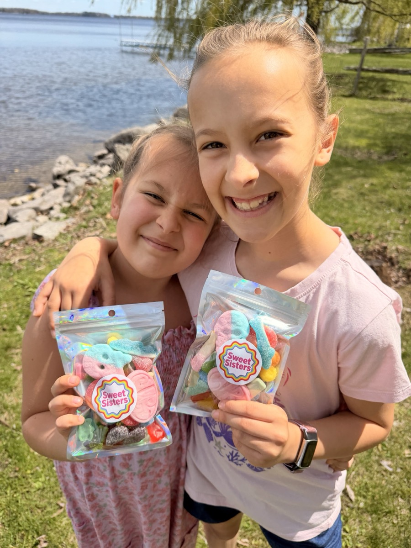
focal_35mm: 24
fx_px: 380
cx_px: 206
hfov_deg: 56.8
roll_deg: -3.5
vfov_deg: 71.6
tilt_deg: -32.1
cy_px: 274
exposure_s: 1/3759
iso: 100
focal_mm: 6.76
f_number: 1.78
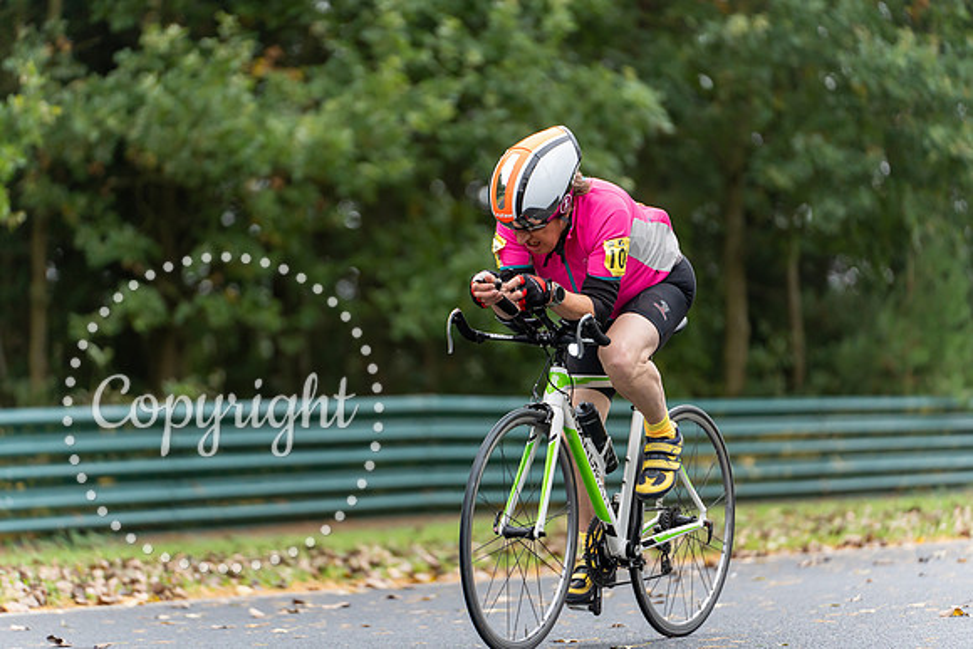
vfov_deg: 8.6
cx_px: 486
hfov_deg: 12.8
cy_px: 324
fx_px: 4325
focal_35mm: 160
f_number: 2.8
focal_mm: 160
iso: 1250
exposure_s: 1/1250
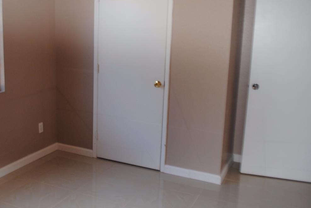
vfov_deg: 32.7
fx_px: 355
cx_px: 85
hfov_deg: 46.0
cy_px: 106
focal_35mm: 41
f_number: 3.5
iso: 200
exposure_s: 1/60
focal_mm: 18
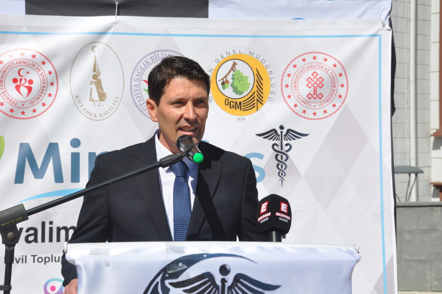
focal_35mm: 93
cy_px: 147
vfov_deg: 14.7
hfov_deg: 21.9
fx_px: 1140
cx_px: 221
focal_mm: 62
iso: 200
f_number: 11
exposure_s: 1/500
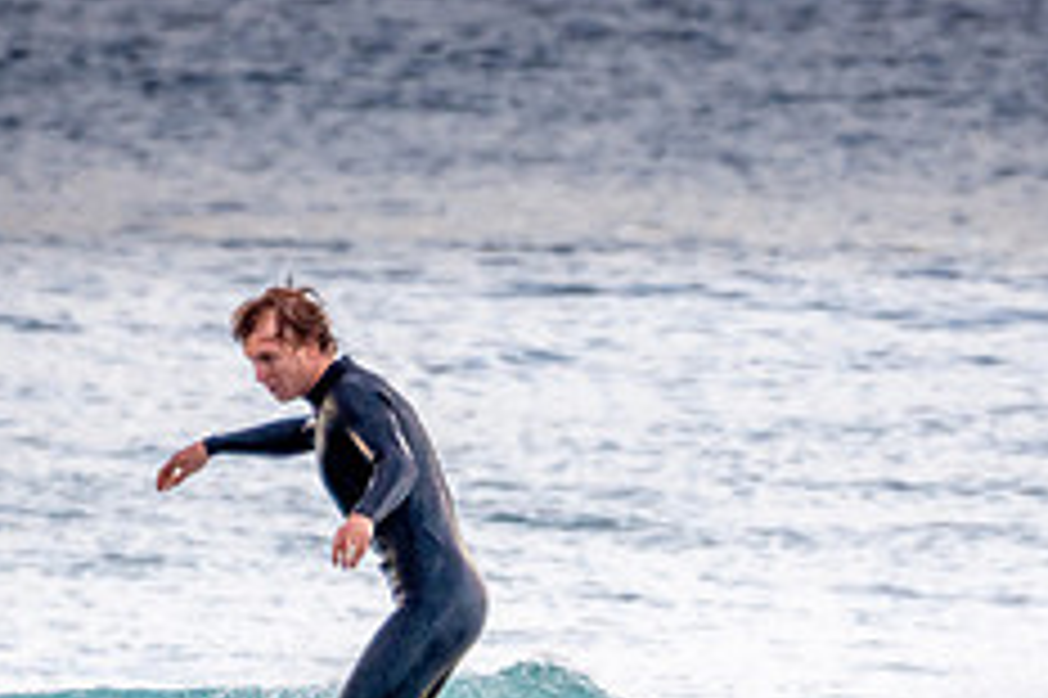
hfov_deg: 1.5
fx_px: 39096
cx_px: 562
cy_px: 867
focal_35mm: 1344
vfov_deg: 1.0
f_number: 5.6
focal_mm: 360
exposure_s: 1/250
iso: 450
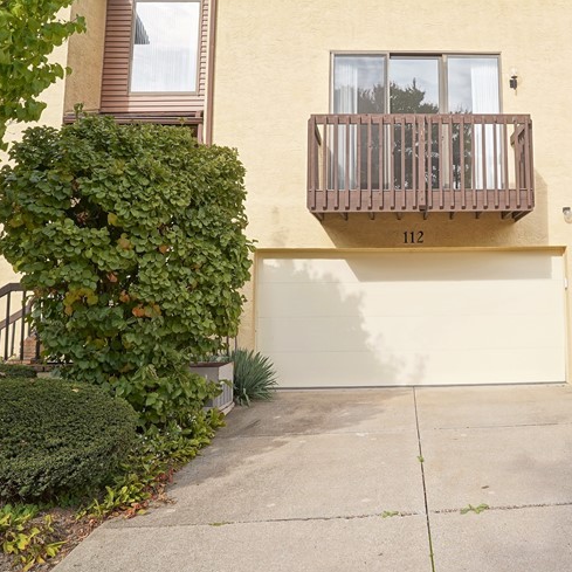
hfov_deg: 46.4
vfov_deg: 48.0
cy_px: 216
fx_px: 636
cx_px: 441
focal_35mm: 34
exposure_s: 1/250
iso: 500
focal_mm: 18
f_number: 8
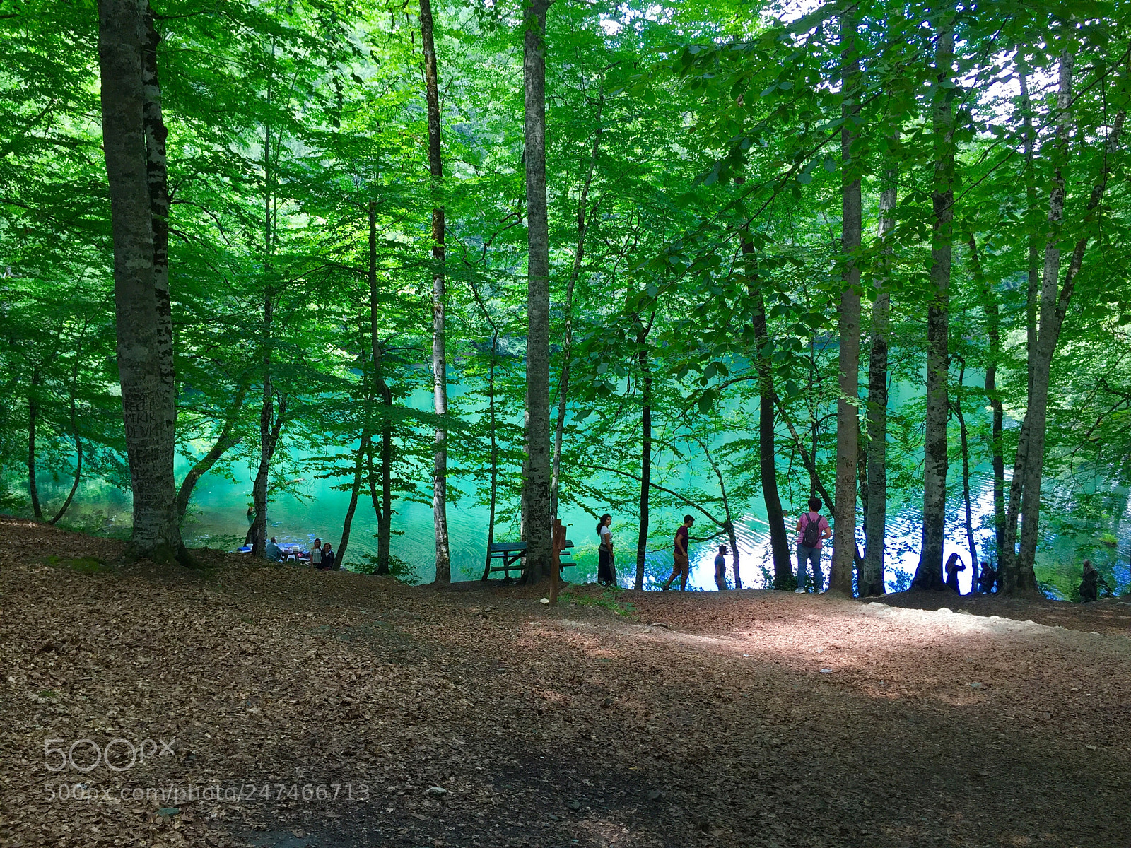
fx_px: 948
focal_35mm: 29
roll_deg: -1.0
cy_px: 424
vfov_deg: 48.2
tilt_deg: -8.5
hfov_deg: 61.7
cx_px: 566
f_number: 2.2
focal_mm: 4.15
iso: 50
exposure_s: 1/100
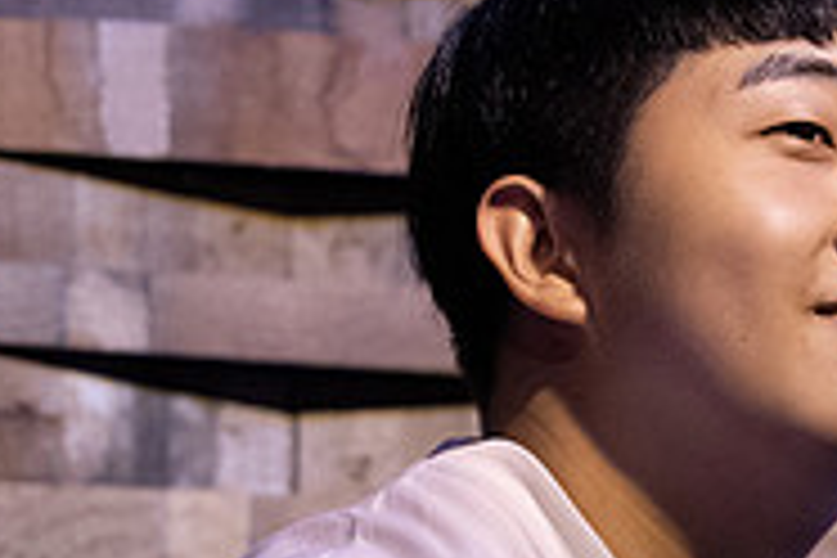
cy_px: 727
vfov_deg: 3.6
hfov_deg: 5.4
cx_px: 842
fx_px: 8834
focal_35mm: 380
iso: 6400
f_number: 6.3
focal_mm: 122
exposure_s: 1/125
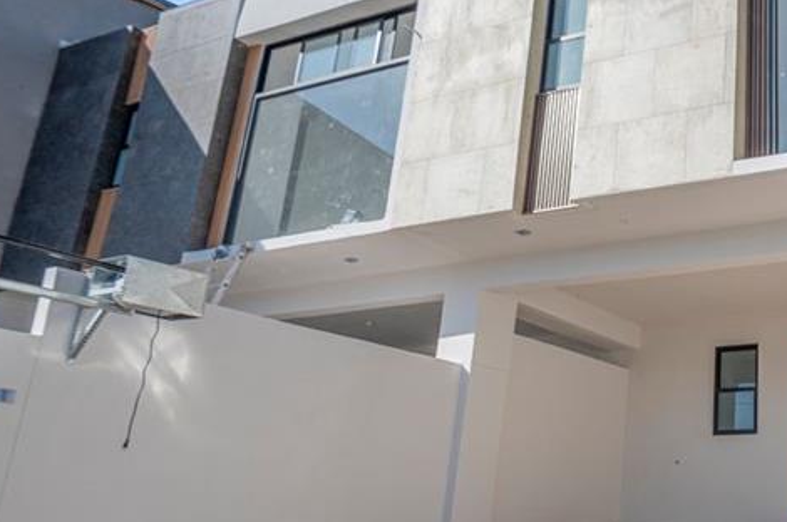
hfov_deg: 44.5
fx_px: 808
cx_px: 780
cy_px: 271
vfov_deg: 35.8
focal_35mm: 37
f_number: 9
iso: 160
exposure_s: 1/200
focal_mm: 17
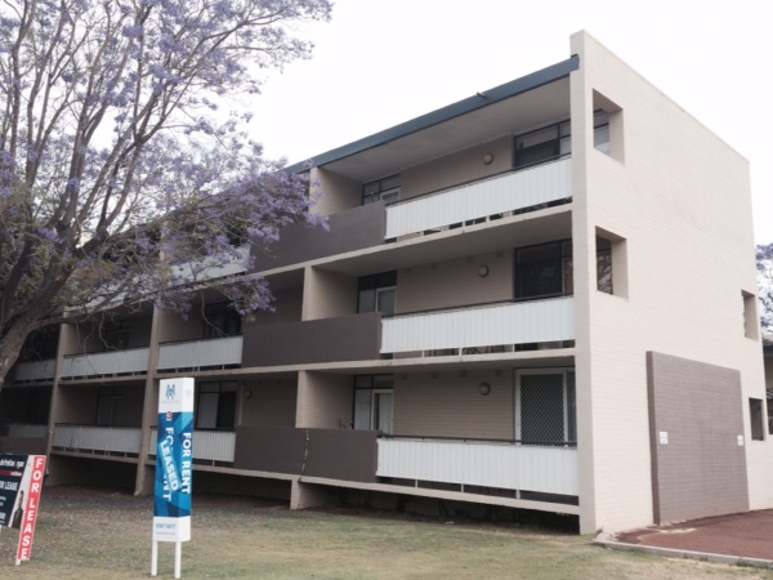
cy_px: 286
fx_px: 715
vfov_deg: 44.2
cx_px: 394
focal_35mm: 32
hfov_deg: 56.8
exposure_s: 1/662
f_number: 2.2
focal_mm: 4.12
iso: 32
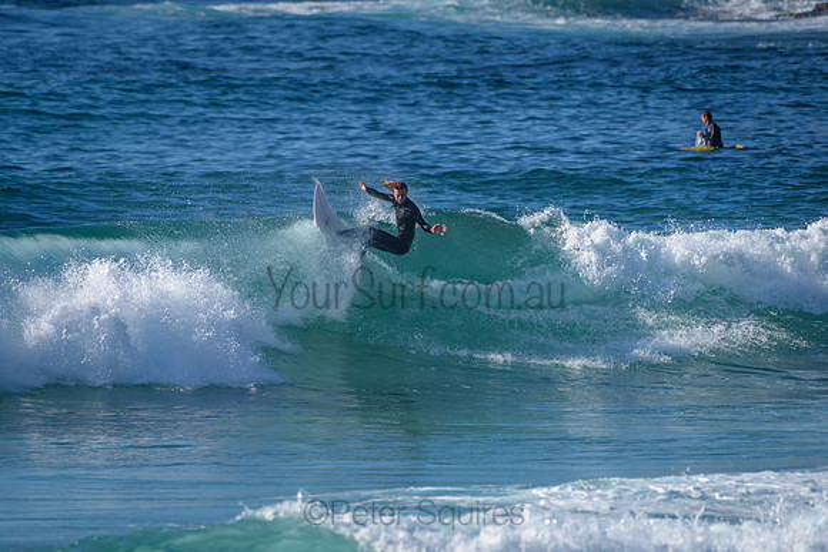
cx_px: 321
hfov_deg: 3.4
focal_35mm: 613
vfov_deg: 2.2
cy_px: 264
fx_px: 14097
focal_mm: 500
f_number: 5.6
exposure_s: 1/2000
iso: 160
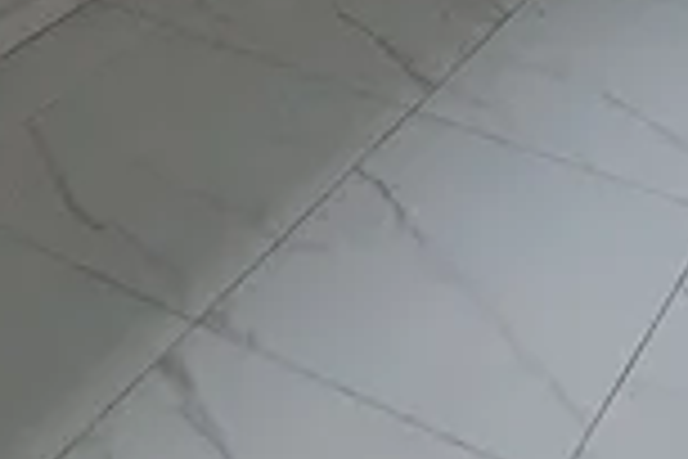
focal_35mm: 73
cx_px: 441
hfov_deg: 27.6
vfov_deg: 13.5
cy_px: -655
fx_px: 1395
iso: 250
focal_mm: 1.74
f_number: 2.2
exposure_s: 1/60
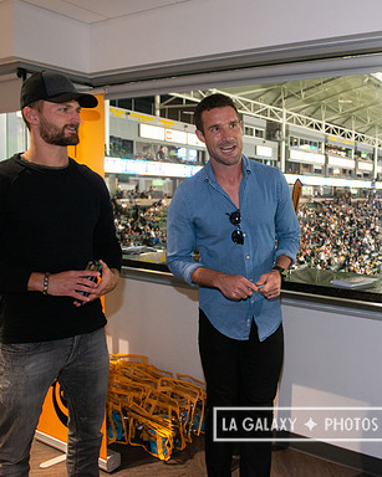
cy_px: 238
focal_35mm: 34
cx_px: 301
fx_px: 481
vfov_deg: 52.9
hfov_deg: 41.6
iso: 640
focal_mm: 24
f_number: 6.3
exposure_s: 1/60
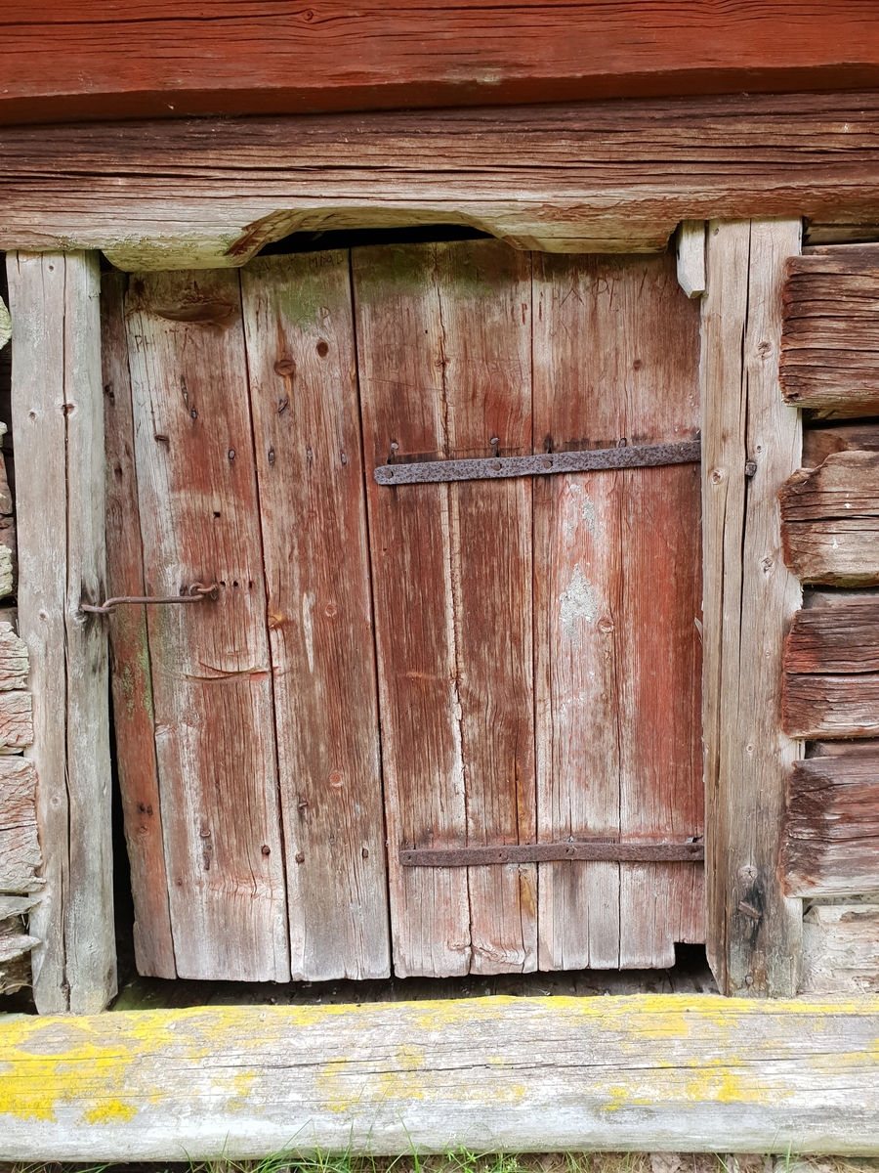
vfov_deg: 67.3
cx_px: 440
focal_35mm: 26
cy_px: 586
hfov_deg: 53.1
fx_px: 880
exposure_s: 1/50
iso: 160
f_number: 2.4
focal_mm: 4.3
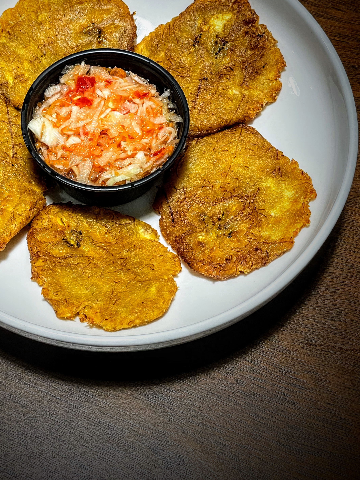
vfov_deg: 26.2
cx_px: 112
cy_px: 166
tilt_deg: -61.5
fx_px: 1026
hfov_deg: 19.8
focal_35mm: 74
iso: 64
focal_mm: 6
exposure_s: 1/120
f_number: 2
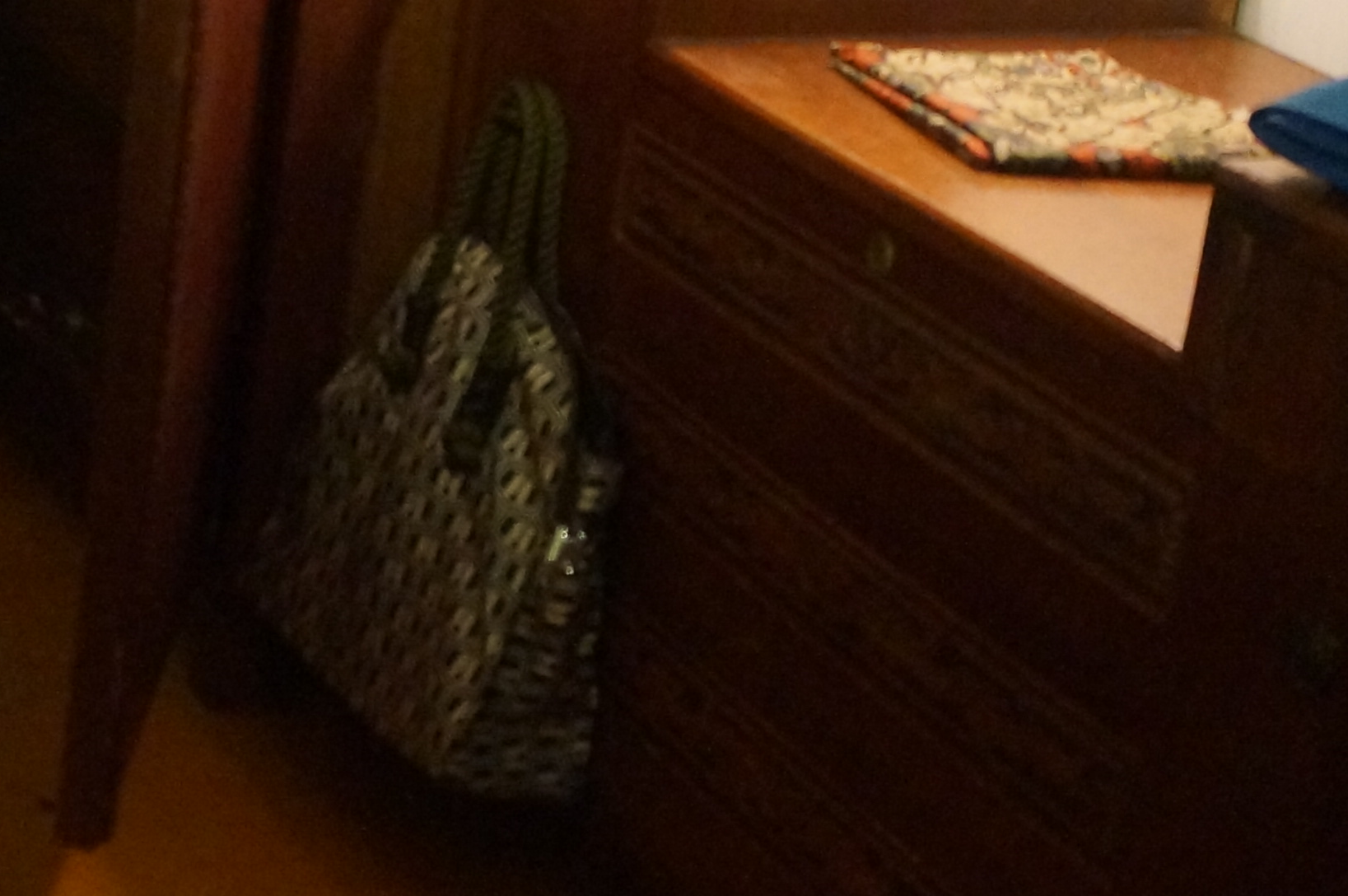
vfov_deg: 13.8
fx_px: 3703
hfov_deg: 18.7
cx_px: -559
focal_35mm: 99
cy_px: 237
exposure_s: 1/50
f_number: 4
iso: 3200
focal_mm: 22
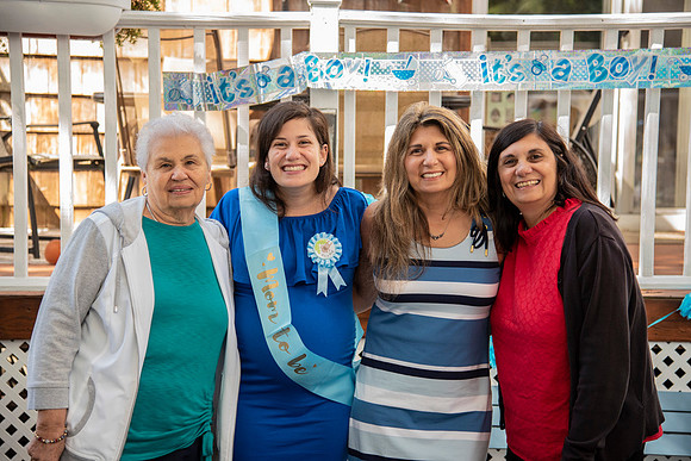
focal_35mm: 66
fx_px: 1267
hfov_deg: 30.5
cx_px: 346
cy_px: 230
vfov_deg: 20.6
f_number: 4
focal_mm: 66
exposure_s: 1/200
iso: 400
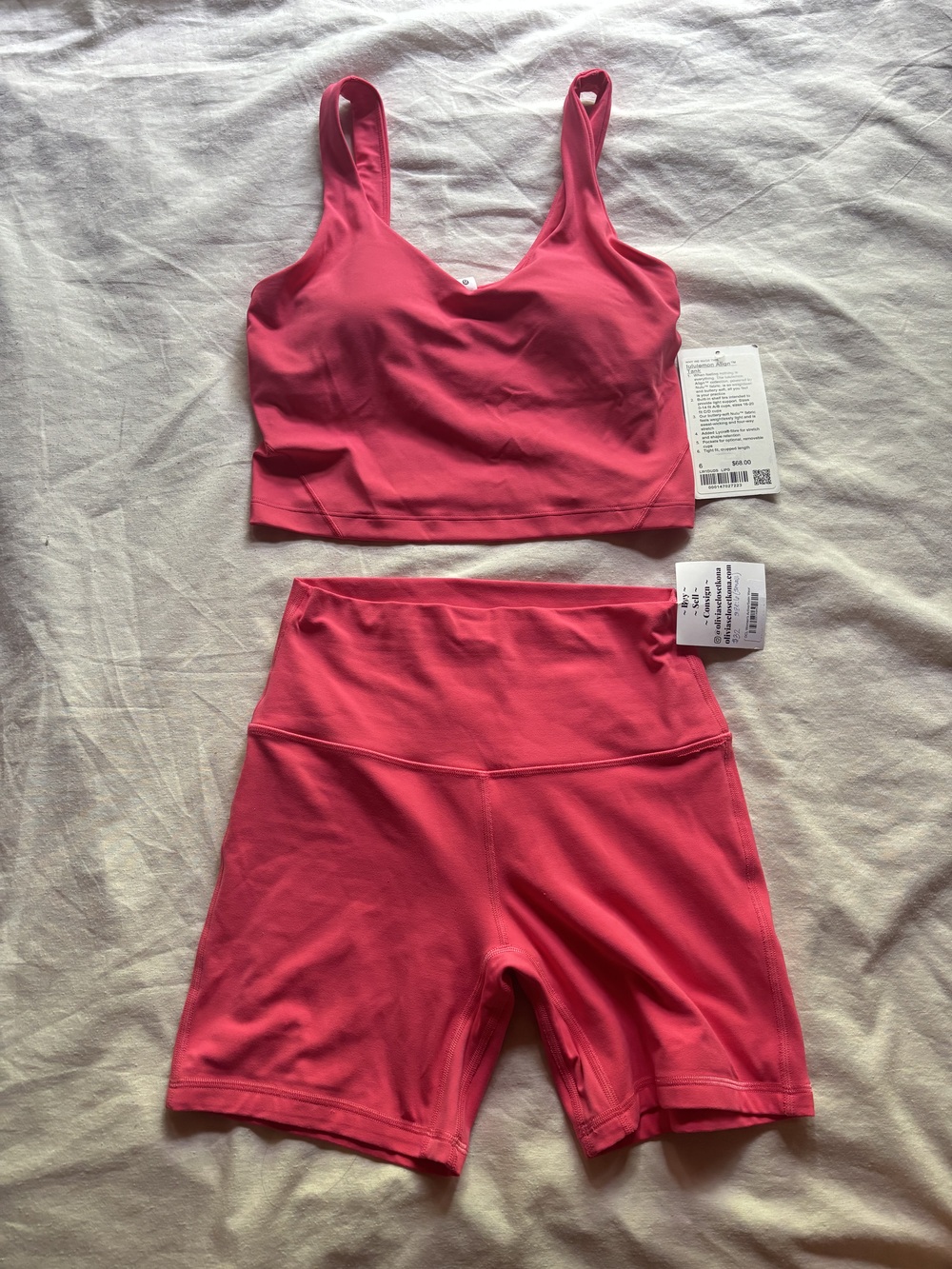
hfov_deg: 53.1
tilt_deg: -76.9
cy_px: 634
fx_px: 953
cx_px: 476
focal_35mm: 26
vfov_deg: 67.3
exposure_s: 1/60
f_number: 1.6
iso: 320
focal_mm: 5.96
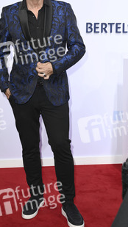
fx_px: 344
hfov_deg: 21.1
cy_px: 89
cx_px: 49
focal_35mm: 57
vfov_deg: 36.4
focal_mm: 42
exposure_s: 1/250
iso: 400
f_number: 6.3
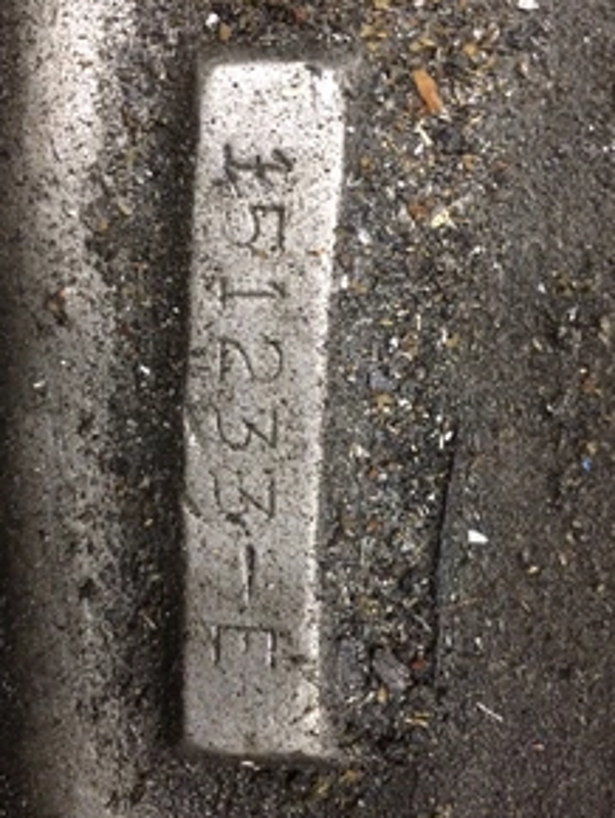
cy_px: 386
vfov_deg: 46.7
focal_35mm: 40
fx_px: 946
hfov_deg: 36.0
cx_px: 296
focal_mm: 4.15
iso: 250
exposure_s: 1/15
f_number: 2.2
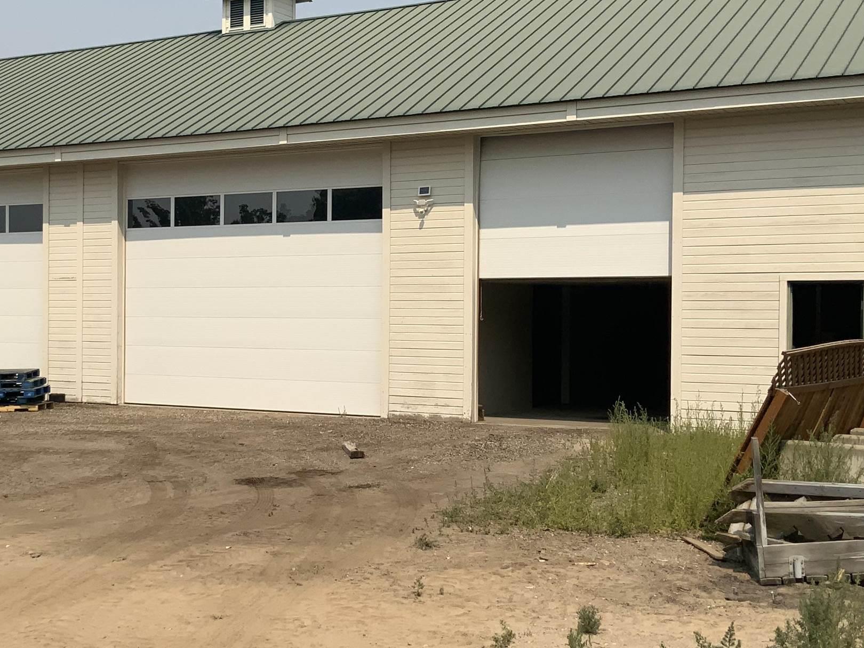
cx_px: 265
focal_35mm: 55
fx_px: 1373
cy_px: 332
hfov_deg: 34.5
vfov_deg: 26.6
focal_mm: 3
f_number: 1.8
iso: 20
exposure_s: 1/3534
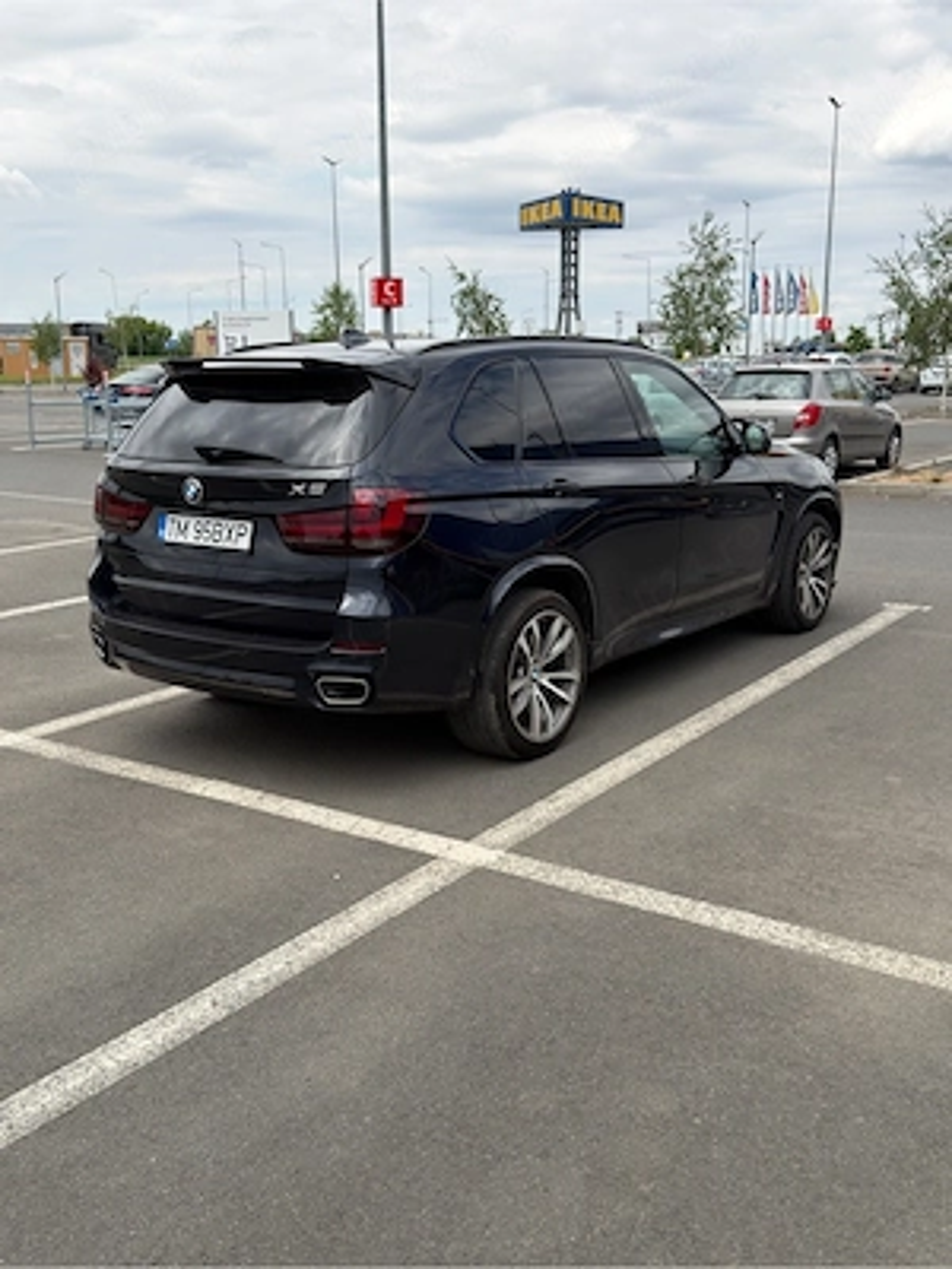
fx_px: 1283
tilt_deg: -12.3
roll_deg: +0.6
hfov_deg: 40.7
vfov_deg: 52.6
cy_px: 634
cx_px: 476
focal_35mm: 35
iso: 64
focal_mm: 6.76
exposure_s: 1/3953
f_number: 1.78
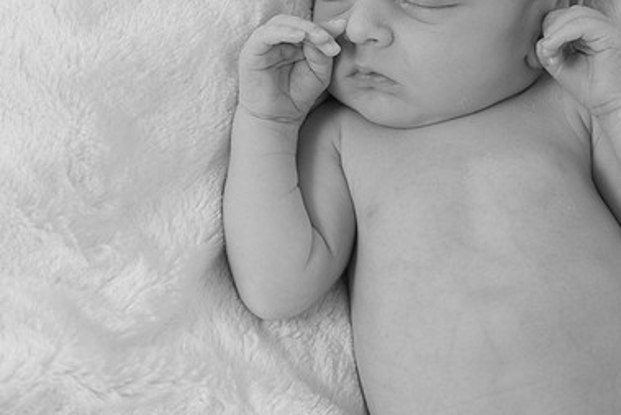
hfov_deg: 20.7
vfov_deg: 13.9
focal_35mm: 98
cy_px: 103
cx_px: 423
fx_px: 1691
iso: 800
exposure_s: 1/180
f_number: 4
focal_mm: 42.7
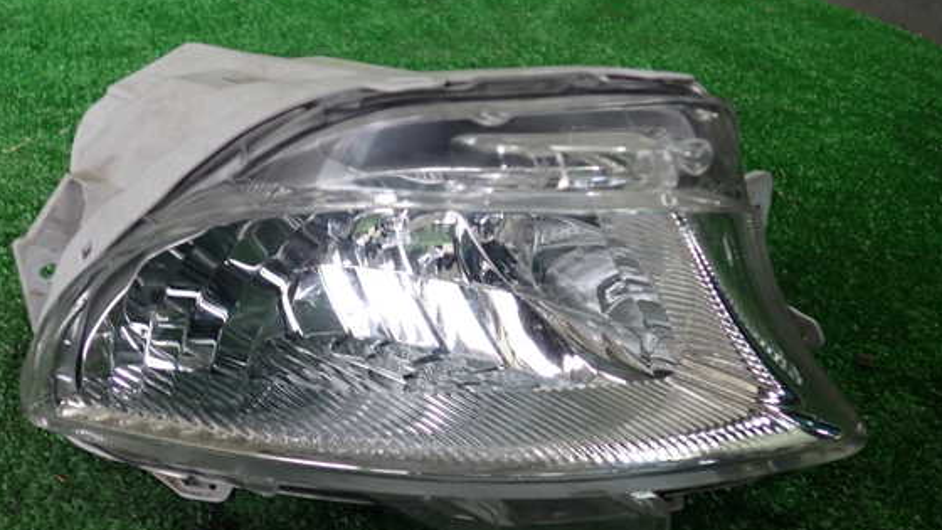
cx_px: 444
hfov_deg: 56.6
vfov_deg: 33.7
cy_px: 301
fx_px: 874
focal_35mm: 35
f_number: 2.3
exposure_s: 1/30
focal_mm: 5.4
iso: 250
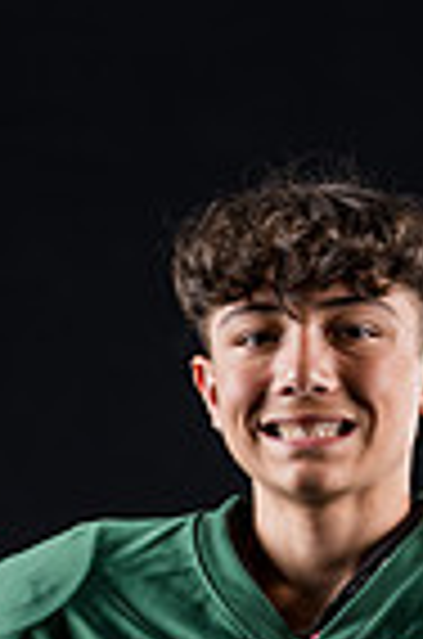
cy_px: 850
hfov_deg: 4.3
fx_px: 5685
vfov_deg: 6.4
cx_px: 351
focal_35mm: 321
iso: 200
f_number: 4
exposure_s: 1/160
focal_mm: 101
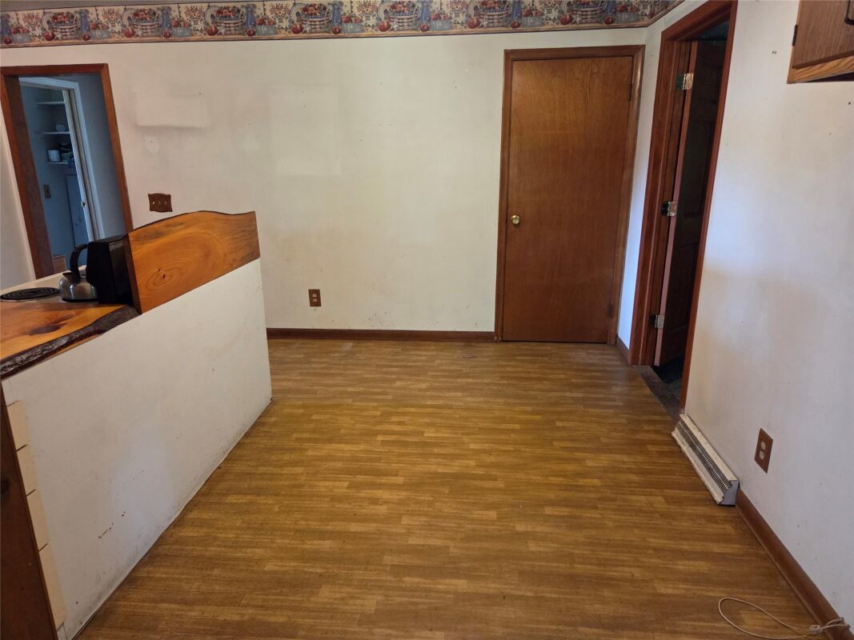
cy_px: 320
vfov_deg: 58.9
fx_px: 567
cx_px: 427
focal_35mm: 23
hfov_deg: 73.9
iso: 1250
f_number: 1.8
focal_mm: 5.4
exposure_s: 1/120
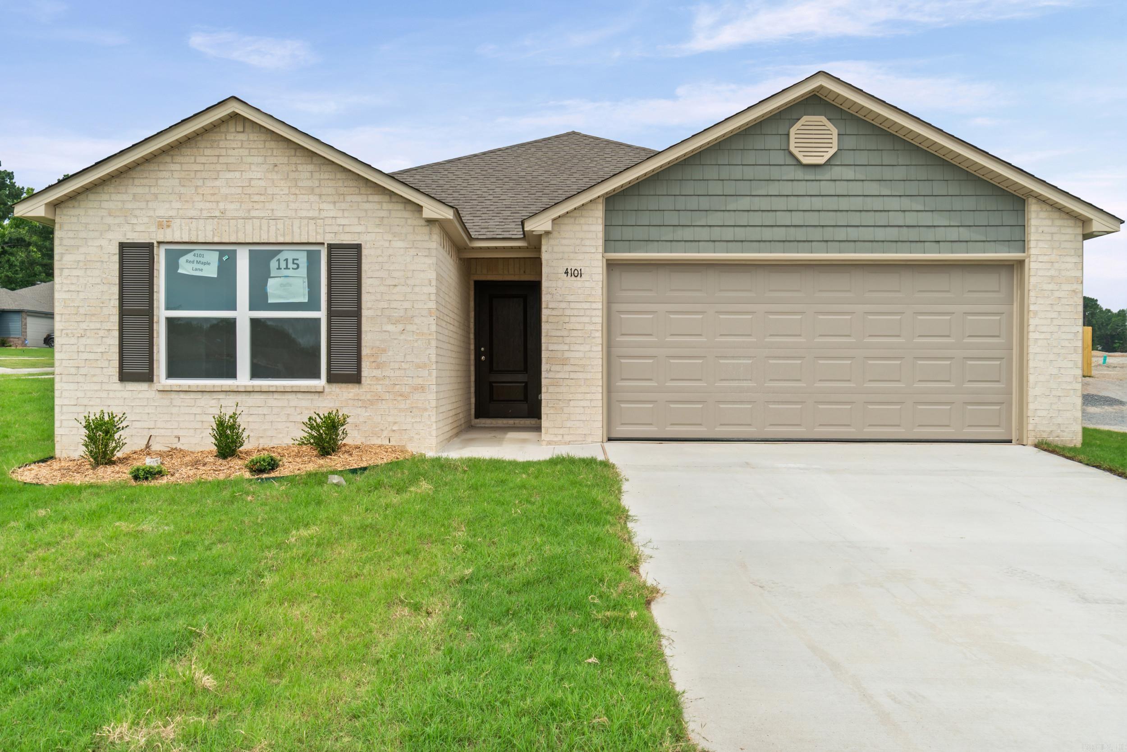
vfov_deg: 48.0
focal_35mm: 27
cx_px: 564
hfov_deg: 67.4
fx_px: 845
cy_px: 376
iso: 250
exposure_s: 1/125
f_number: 9
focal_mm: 18
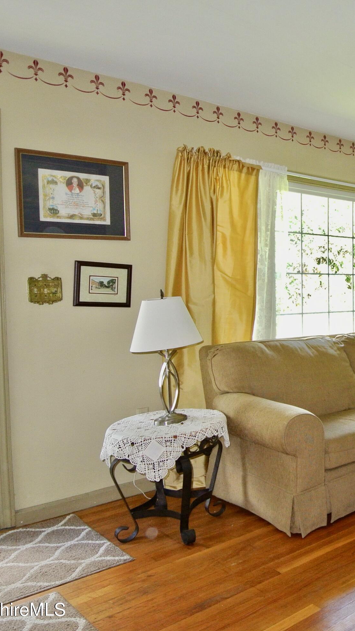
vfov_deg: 61.0
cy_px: 317
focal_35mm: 32
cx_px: 433
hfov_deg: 30.7
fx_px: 535
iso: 400
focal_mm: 7.7
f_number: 4
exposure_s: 1/60
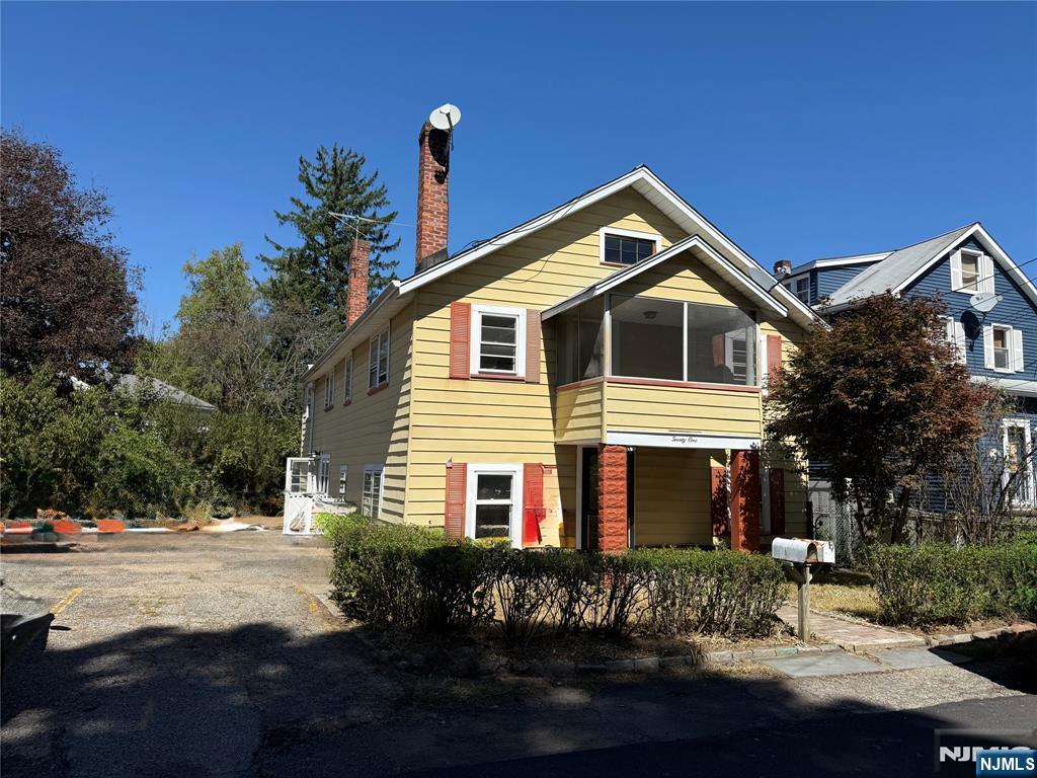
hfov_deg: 71.6
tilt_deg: +6.0
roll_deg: -1.6
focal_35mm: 24
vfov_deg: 56.8
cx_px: 518
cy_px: 389
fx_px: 719
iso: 80
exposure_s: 1/4975
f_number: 1.78
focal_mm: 6.76
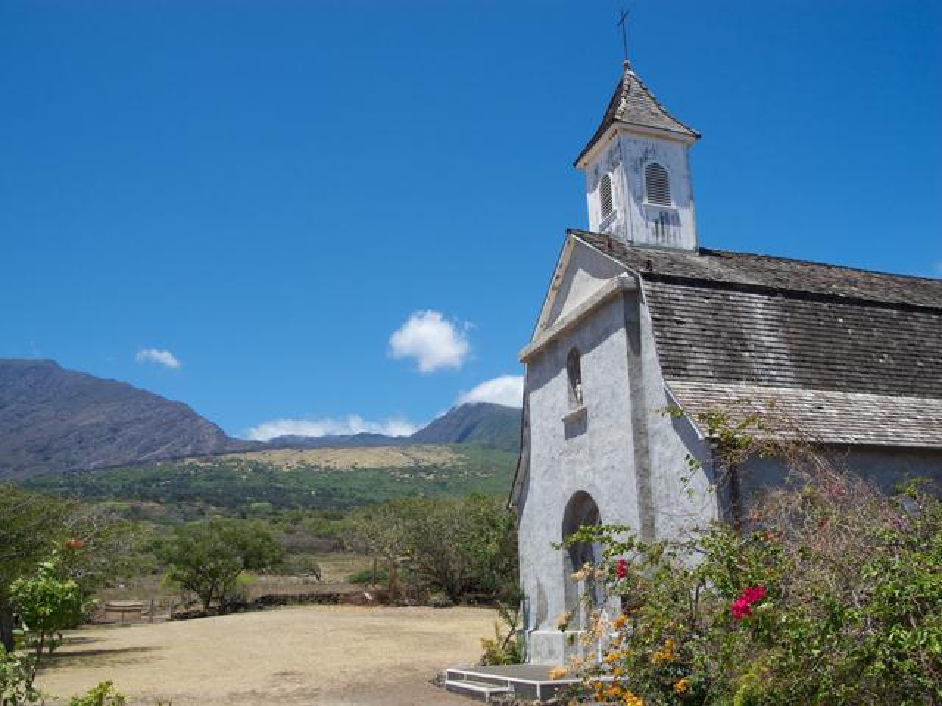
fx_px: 871
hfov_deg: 56.8
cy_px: 353
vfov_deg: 44.2
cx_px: 471
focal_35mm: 32
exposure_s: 1/1037
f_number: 3.5
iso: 100
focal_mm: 6.8
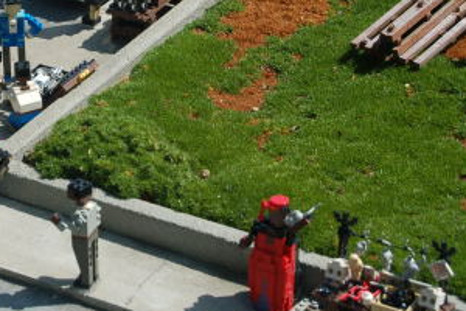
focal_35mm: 176
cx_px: 34
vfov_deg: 7.8
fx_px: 2279
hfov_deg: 11.6
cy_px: 6
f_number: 7.1
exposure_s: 1/200
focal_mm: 55
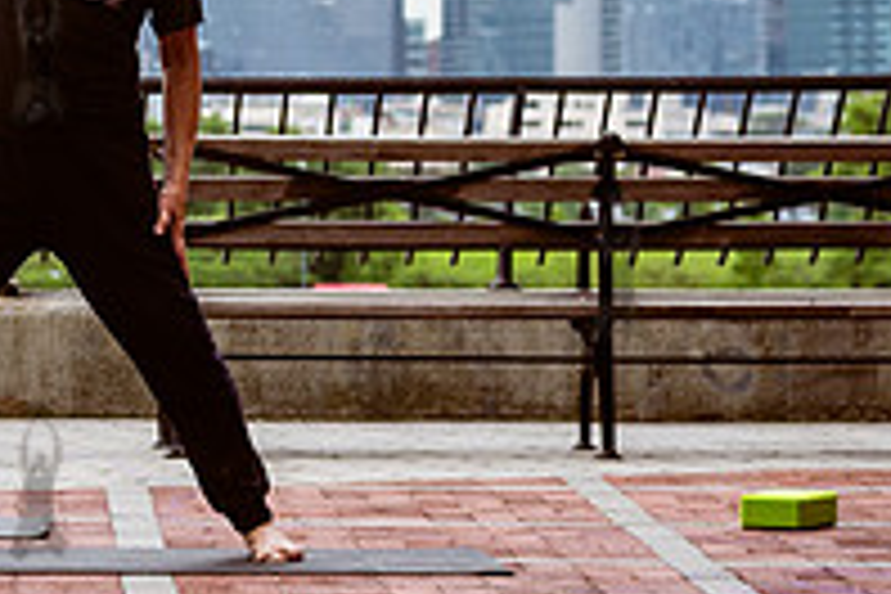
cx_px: -2
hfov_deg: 8.3
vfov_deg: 5.6
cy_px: 44
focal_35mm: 247
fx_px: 6113
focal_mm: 80
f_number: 4.5
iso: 400
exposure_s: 1/1000
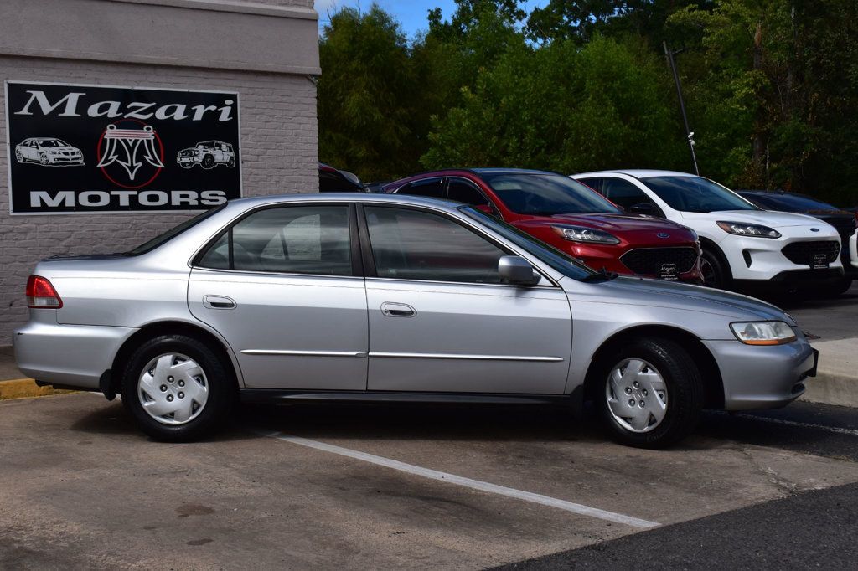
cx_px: 429
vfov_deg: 25.7
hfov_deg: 37.9
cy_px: 286
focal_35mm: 52
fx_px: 1251
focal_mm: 35
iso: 200
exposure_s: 1/640
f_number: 11
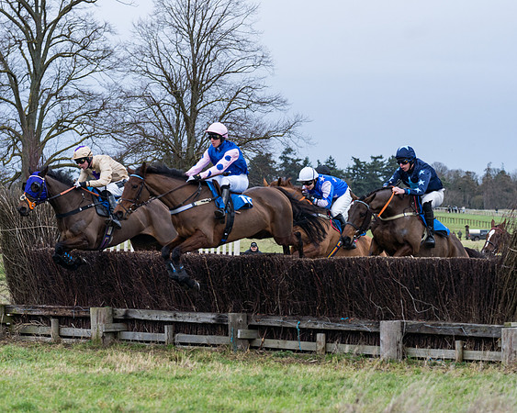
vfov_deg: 9.9
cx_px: 243
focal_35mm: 156
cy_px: 206
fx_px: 2389
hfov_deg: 12.3
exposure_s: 1/1600
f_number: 4.5
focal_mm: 135
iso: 400
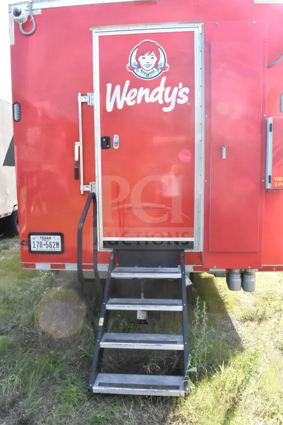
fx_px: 318
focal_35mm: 27
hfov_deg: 47.9
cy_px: 212
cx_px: 142
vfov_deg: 67.4
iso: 6400
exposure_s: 1/800
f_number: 14
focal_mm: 18
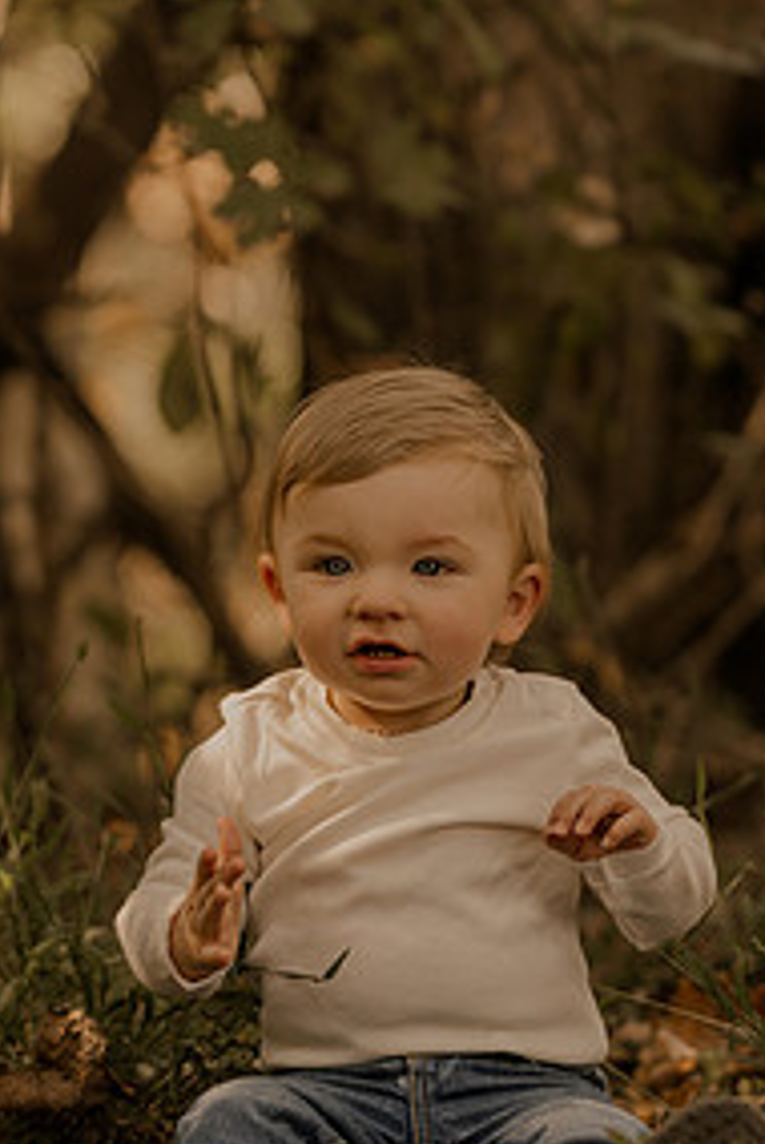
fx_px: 6391
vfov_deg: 10.2
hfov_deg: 6.8
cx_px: 270
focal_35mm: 201
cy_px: 790
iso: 100
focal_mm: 85
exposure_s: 1/320
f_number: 1.8
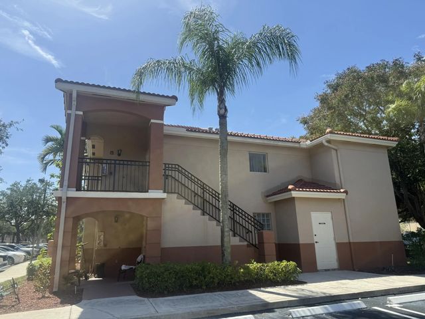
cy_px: 160
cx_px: 212
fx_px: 295
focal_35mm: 24
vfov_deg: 56.8
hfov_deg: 71.6
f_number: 1.78
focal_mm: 6.76
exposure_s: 1/3584
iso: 80
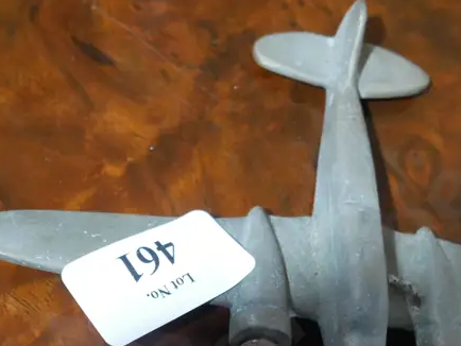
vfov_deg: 14.8
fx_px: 1319
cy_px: 289
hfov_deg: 19.7
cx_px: 326
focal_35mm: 99
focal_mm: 21
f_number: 5
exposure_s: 1/60
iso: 2000
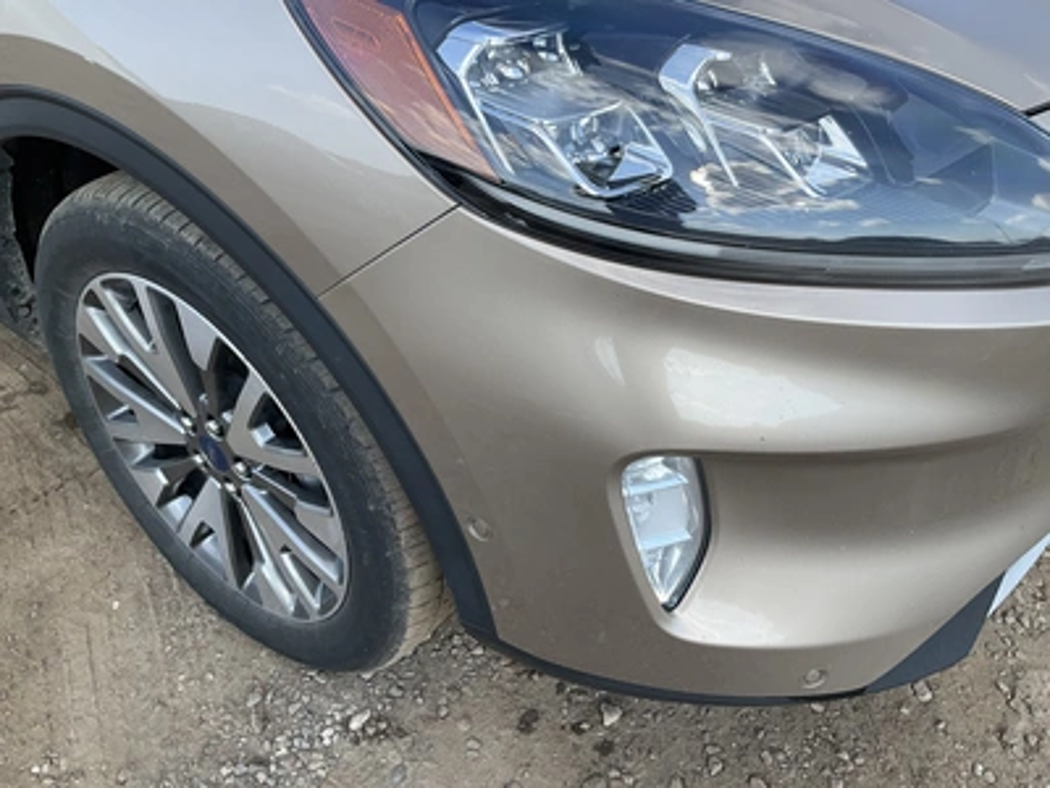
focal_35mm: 29
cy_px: 394
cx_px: 525
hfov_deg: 61.7
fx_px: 880
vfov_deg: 48.2
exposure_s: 1/580
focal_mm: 3
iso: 25
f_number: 1.8
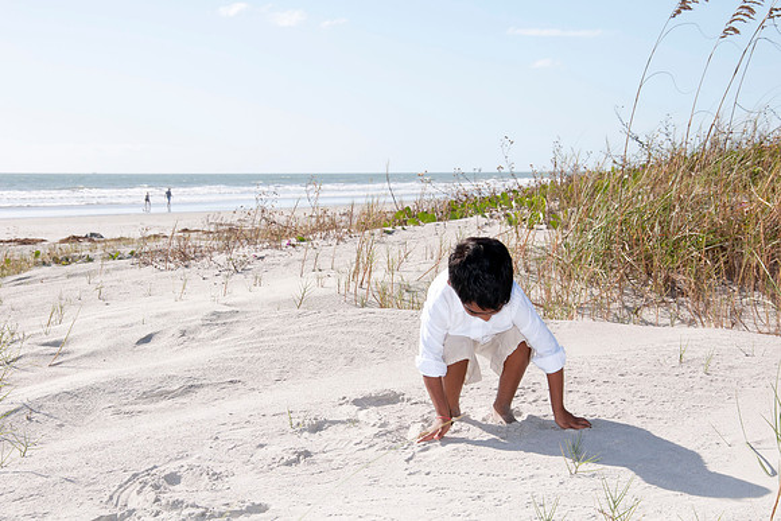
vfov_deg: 18.6
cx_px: 390
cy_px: 260
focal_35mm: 73
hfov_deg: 27.5
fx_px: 1594
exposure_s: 1/250
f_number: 11
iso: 100
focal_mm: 48
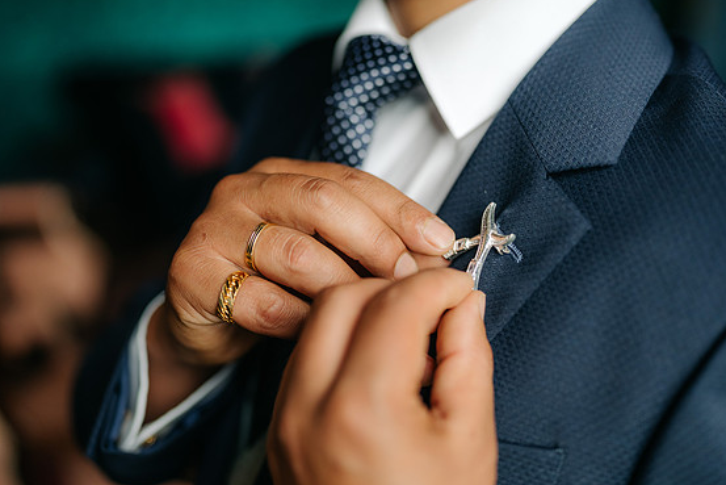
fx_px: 787
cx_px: 387
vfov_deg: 34.2
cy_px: 242
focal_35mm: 39
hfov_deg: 49.5
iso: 400
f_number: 1.4
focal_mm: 35
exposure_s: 1/200
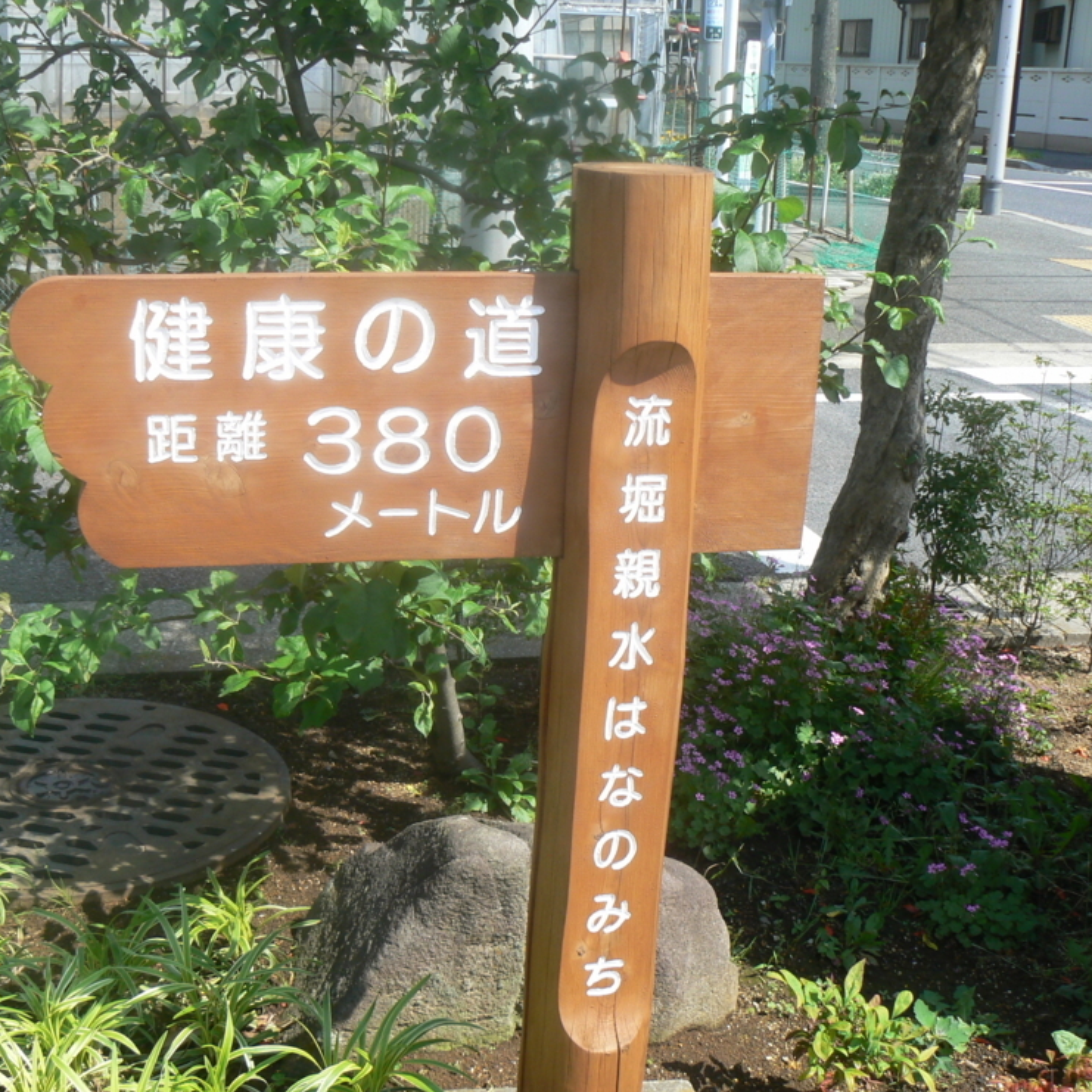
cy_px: 541
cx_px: 388
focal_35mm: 44
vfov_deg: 38.3
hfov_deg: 38.0
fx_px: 1570
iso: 80
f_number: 5.6
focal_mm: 6
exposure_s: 1/250
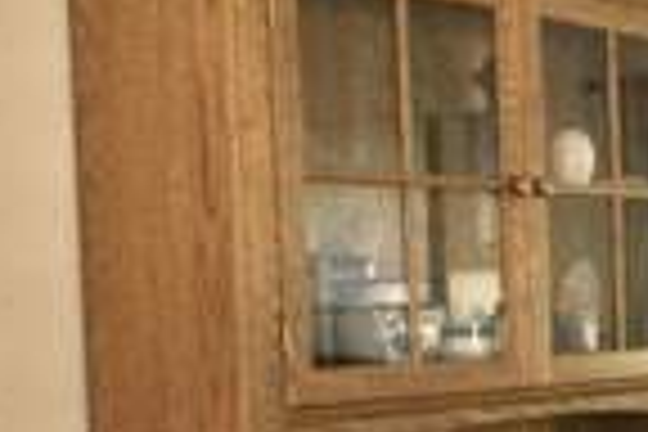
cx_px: 914
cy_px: 403
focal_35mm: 107
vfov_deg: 12.7
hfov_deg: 17.5
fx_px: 1926
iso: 125
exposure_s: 1/30
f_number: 2.4
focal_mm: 3.3
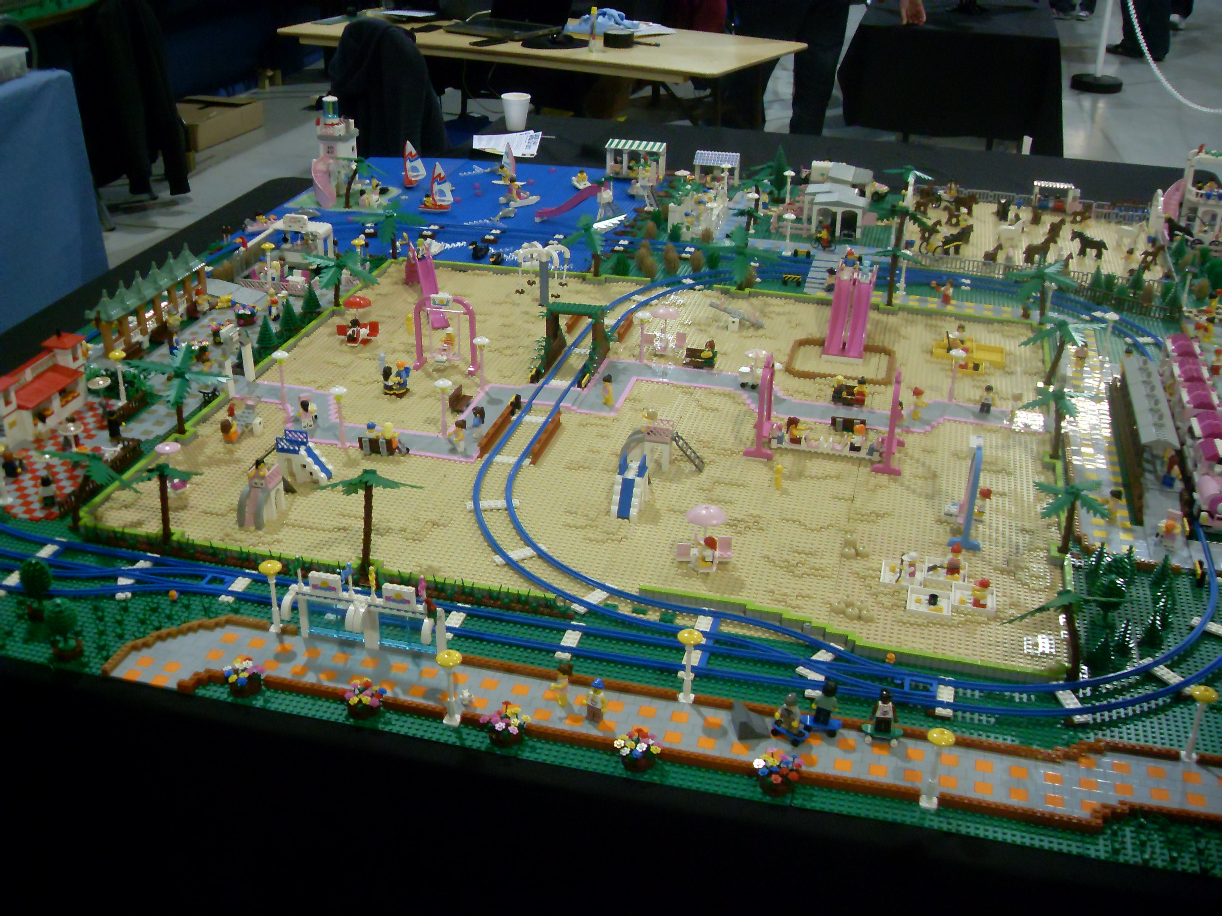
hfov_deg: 50.1
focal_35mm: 37
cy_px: 458
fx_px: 1306
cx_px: 611
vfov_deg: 38.7
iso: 200
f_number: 2.8
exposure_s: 1/20
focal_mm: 6.3
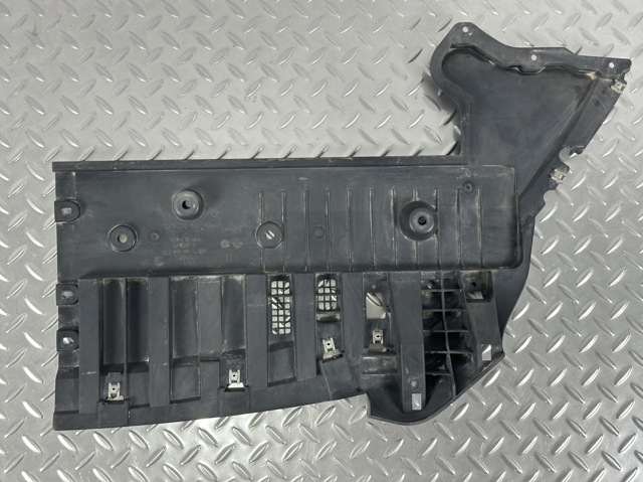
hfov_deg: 39.7
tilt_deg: -82.4
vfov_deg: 30.2
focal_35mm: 48
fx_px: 891
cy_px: 241
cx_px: 322
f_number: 1.78
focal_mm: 6.86
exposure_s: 1/100
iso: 160
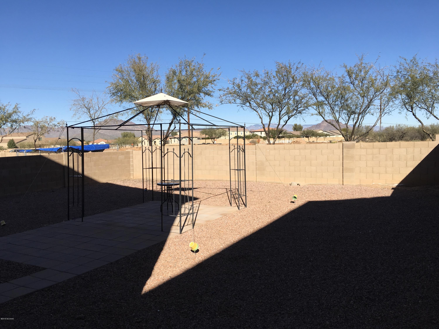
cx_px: 220
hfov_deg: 61.7
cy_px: 164
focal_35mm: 29
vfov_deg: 48.2
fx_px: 368
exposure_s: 1/1748
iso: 25
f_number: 2.2
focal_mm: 4.15
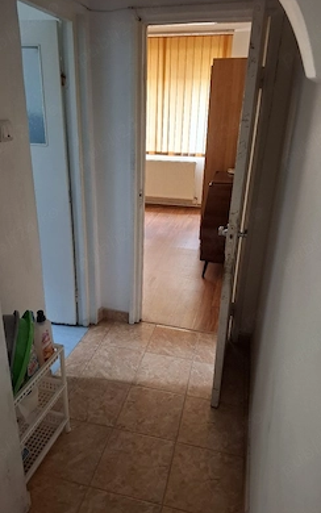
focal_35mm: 25
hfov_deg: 49.2
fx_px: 350
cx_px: 145
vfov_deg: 72.5
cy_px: 254
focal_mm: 5.54
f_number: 1.8
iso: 250
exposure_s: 1/40
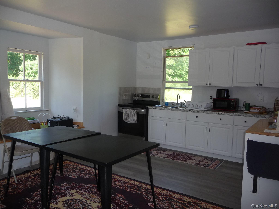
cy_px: 104
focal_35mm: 28
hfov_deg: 63.4
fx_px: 226
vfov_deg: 49.7
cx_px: 140
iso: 100
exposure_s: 1/60
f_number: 3.3
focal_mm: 4.7
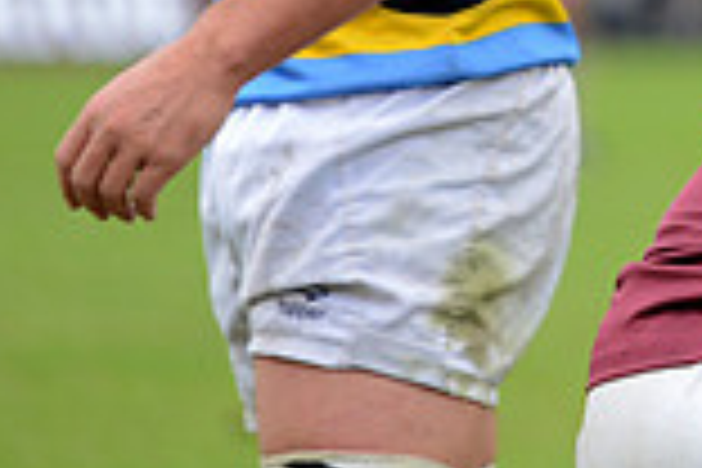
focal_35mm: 634
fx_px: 12362
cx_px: 1246
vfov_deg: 2.2
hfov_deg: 3.2
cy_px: -367
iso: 500
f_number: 2.8
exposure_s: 1/500
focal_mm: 170
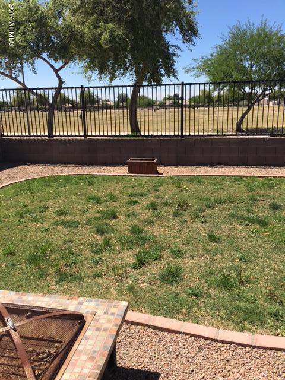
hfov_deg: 48.2
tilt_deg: -13.3
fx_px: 318
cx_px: 142
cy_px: 190
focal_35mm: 29
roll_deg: +1.5
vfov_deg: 61.7
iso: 25
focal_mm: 4.15
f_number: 2.2
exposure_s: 1/1789
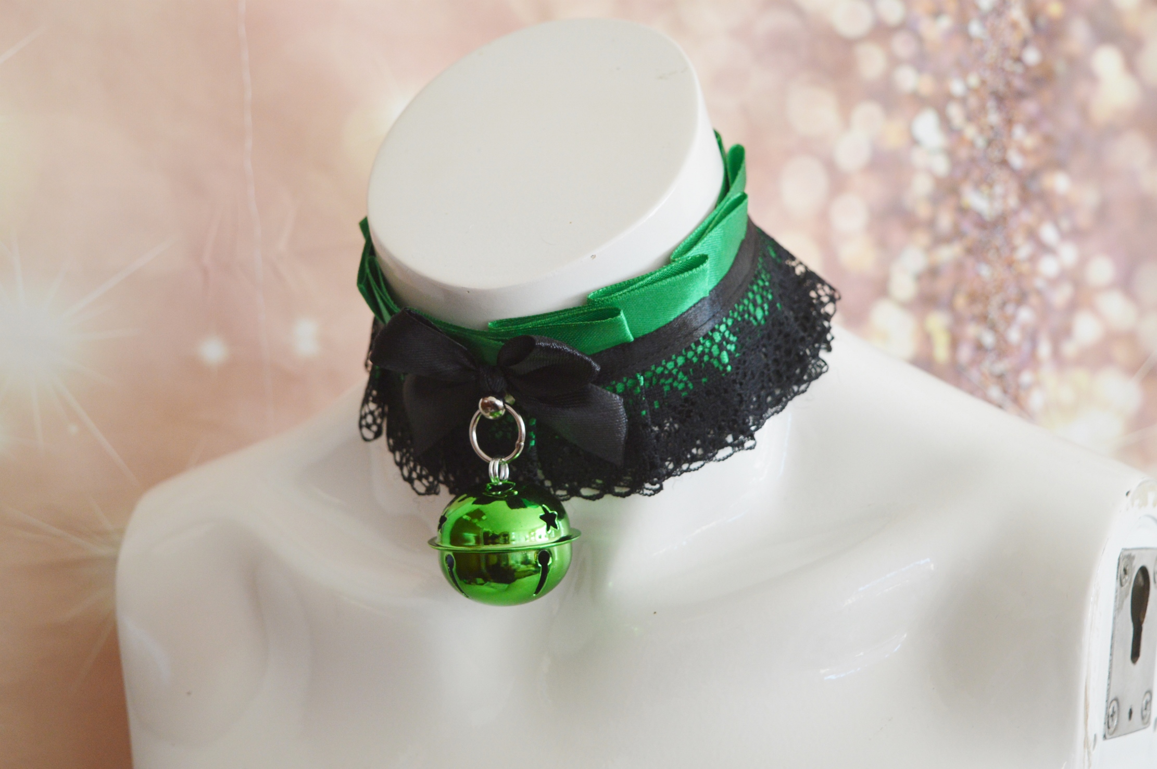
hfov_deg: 29.3
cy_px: 384
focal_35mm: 69
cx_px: 578
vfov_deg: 19.7
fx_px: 2215
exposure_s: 1/80
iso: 560
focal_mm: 46
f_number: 5
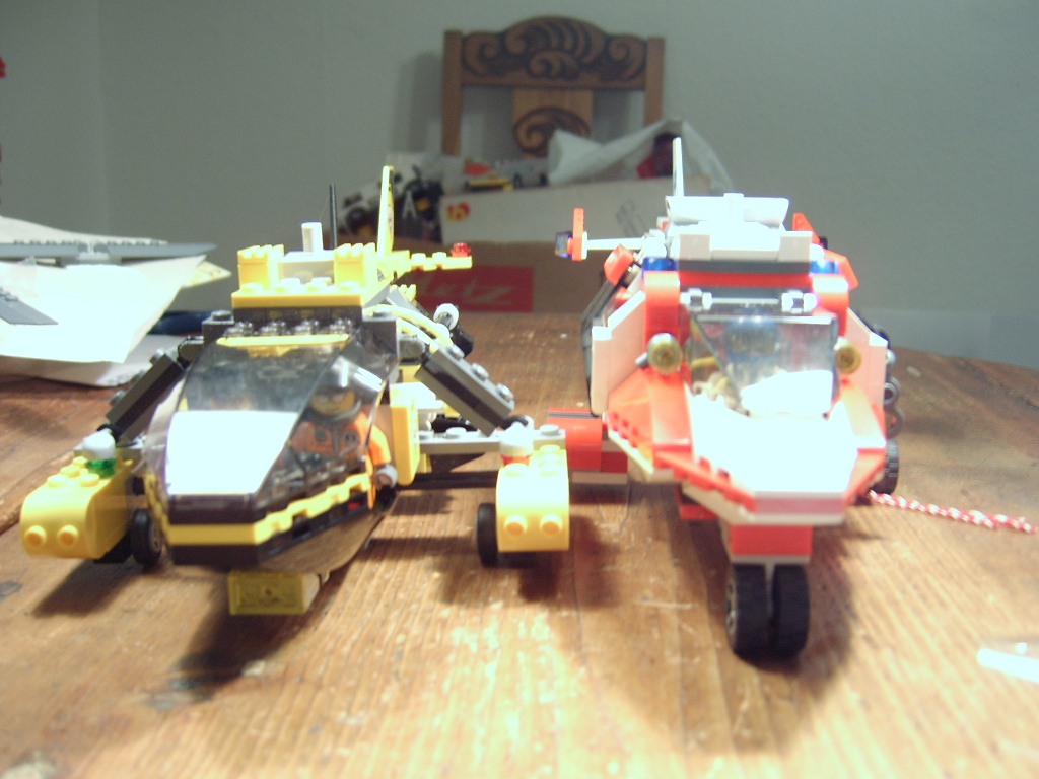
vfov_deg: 45.4
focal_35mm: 31
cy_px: 390
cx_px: 520
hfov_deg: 58.4
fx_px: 930
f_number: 2.7
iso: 100
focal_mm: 8.13
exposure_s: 1/4
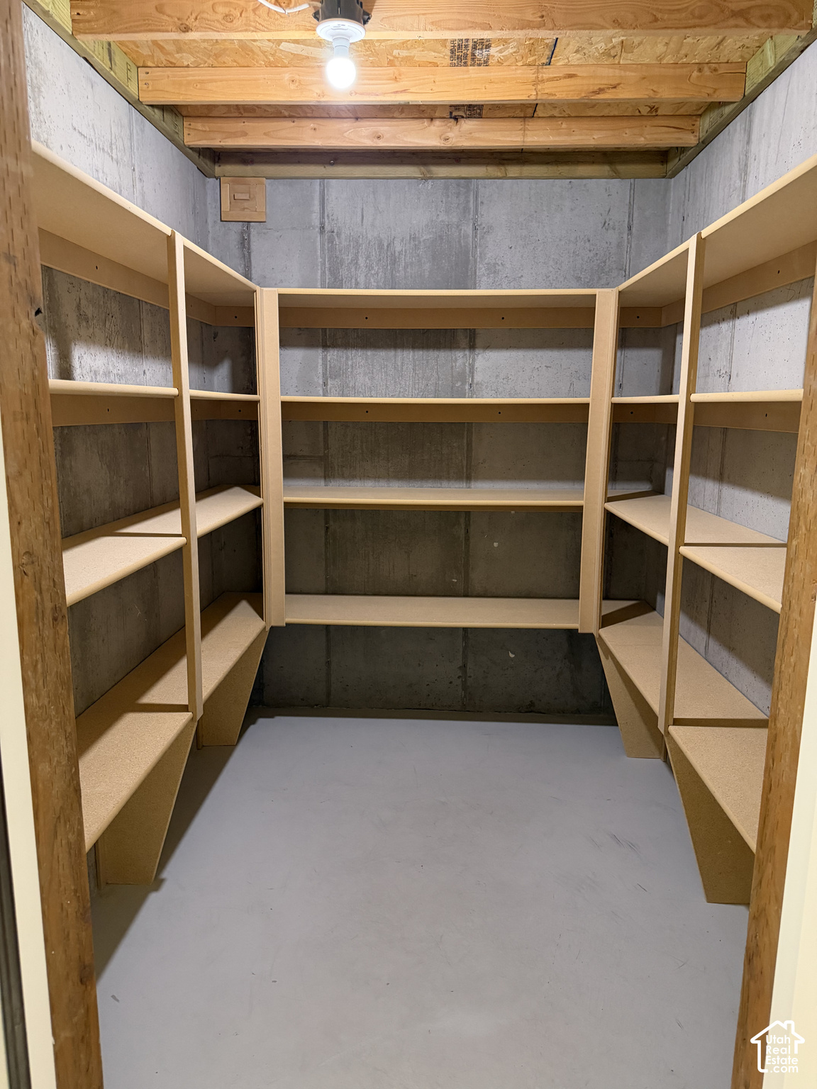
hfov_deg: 56.8
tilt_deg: -10.5
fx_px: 755
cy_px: 544
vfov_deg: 71.6
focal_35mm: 24
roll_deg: -0.8
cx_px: 408
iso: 640
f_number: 1.78
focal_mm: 6.76
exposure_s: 1/60
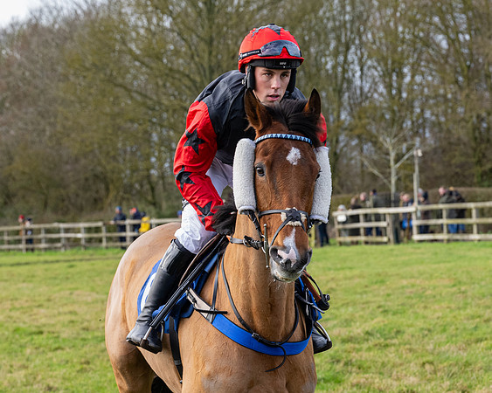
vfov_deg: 11.2
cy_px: 182
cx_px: 268
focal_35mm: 137
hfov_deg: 14.0
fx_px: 1999
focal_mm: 70
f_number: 5
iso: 800
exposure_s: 1/800
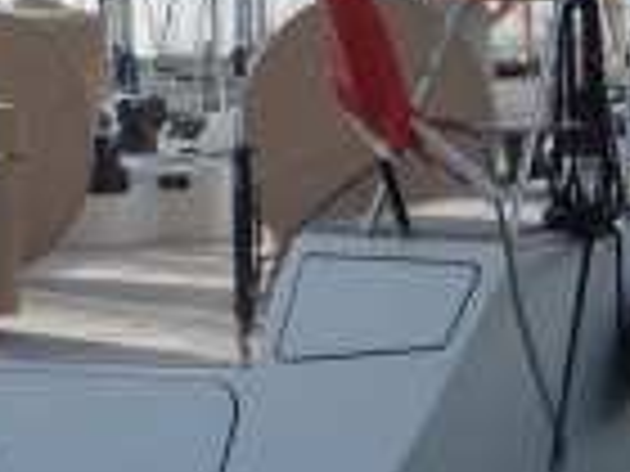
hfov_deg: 20.9
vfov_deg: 15.7
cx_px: 315
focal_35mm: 94
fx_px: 1711
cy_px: 142
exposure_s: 1/1250
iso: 125
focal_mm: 4.3
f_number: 4.1
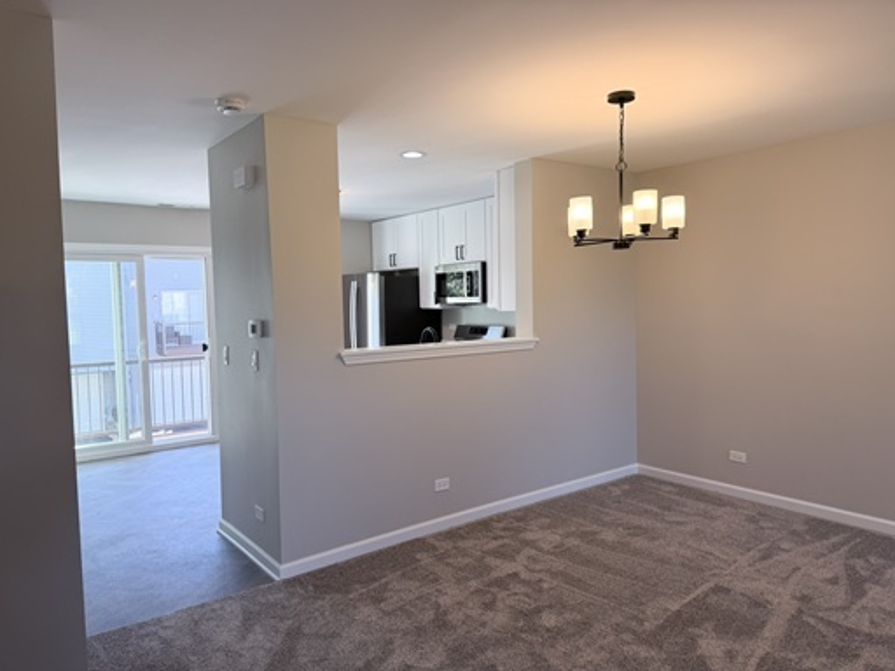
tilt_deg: -1.5
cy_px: 336
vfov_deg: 56.8
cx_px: 448
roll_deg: +2.8
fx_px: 621
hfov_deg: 71.6
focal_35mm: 24
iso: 100
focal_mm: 6.76
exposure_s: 1/190
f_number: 1.78
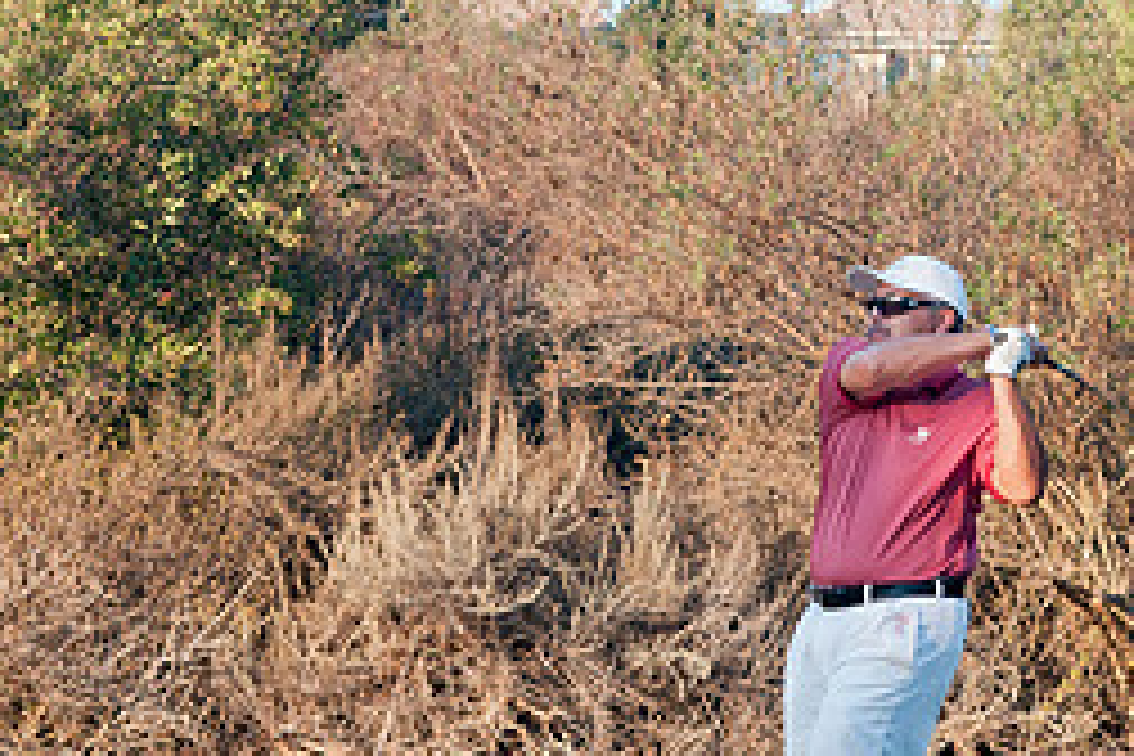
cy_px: 412
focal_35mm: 131
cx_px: 567
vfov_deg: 10.5
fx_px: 4126
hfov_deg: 15.6
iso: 500
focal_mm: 38
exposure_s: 1/250
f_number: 5
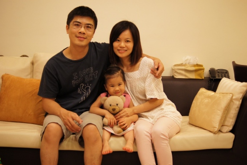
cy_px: 82
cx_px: 124
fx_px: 360
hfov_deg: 37.9
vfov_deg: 25.7
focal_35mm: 52
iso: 400
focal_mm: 35
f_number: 2.2
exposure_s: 1/60
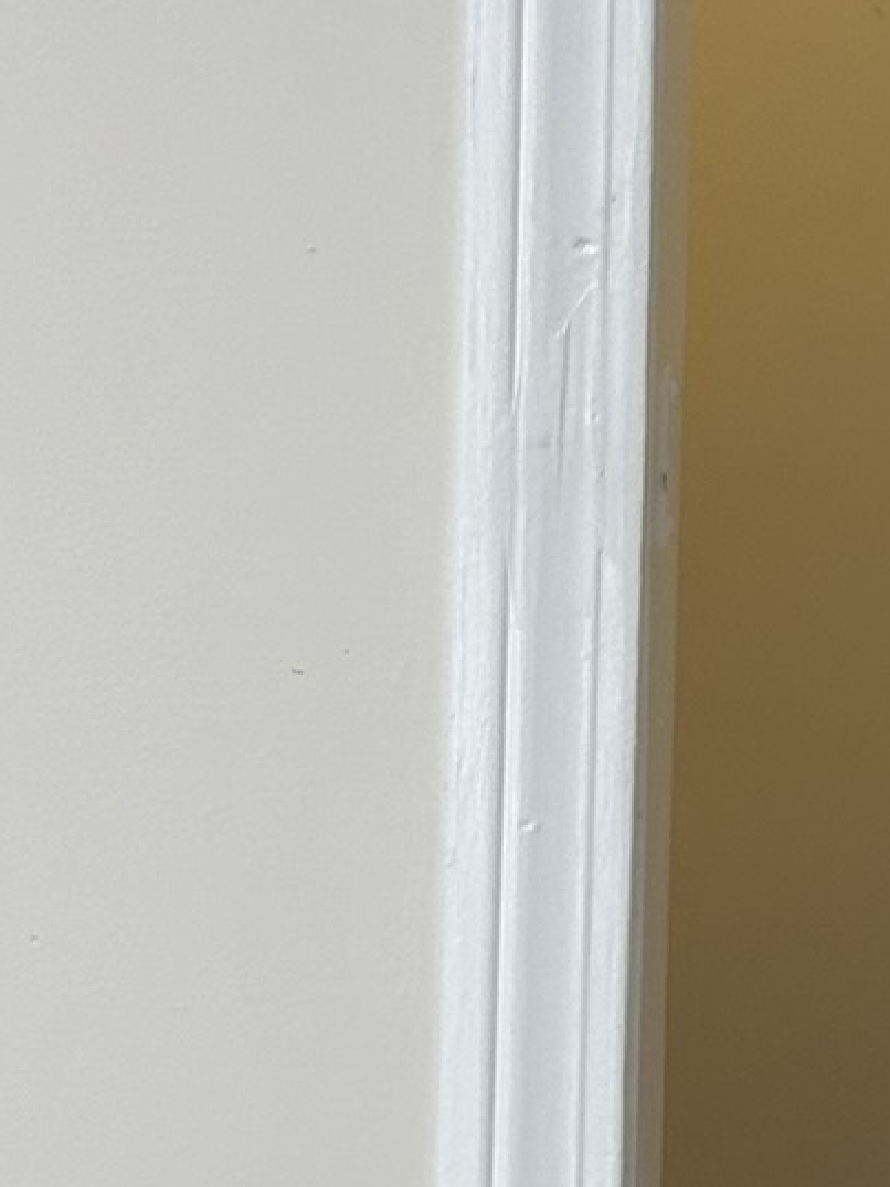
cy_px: 377
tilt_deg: -3.6
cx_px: 1641
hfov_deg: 13.3
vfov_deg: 19.8
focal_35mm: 99
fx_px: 3397
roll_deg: -2.0
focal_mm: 5.7
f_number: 1.5
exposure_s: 1/60
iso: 160
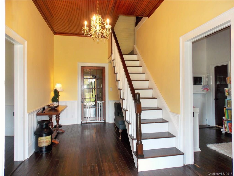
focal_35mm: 23
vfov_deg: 58.9
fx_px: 155
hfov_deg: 73.9
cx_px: 117
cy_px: 88
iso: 100
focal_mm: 4
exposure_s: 1/30
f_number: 3.1
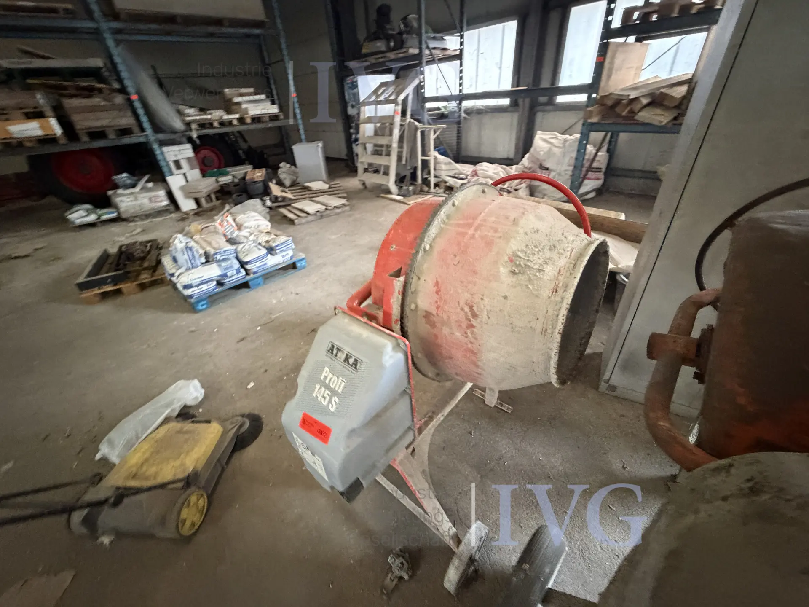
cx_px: 404
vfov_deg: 85.7
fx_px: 327
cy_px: 304
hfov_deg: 102.1
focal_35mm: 14
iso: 1000
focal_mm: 2.22
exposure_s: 1/33
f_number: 2.2
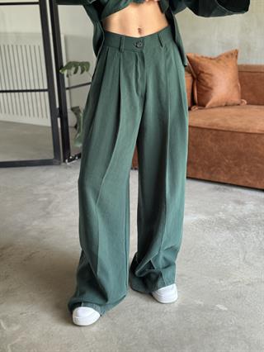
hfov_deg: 30.3
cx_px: 132
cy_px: 176
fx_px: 488
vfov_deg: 39.6
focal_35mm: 48
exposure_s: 1/60
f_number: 1.78
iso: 250
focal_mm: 6.76
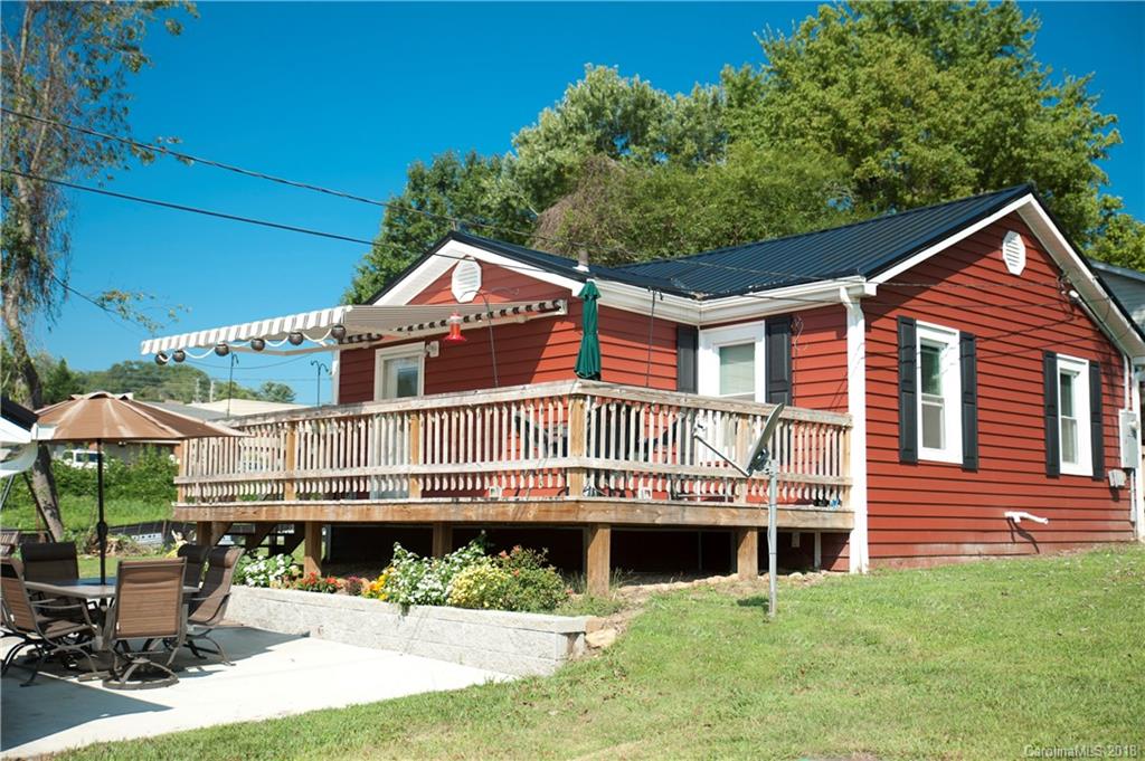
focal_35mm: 38
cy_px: 380
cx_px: 572
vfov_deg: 35.0
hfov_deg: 50.7
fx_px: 1208
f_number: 2.8
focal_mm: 38
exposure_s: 1/2500
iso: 200
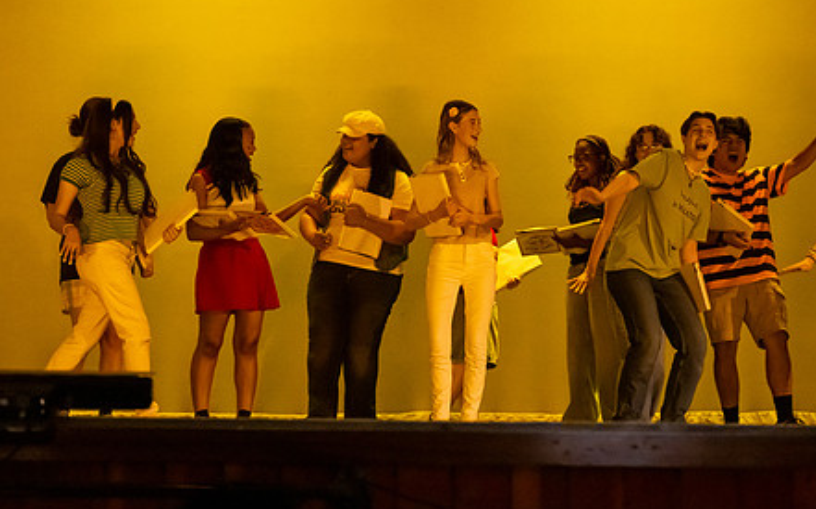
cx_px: 487
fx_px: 2311
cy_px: 209
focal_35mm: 104
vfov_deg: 12.6
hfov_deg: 20.0
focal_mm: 70
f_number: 2.8
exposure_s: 1/250
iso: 7200
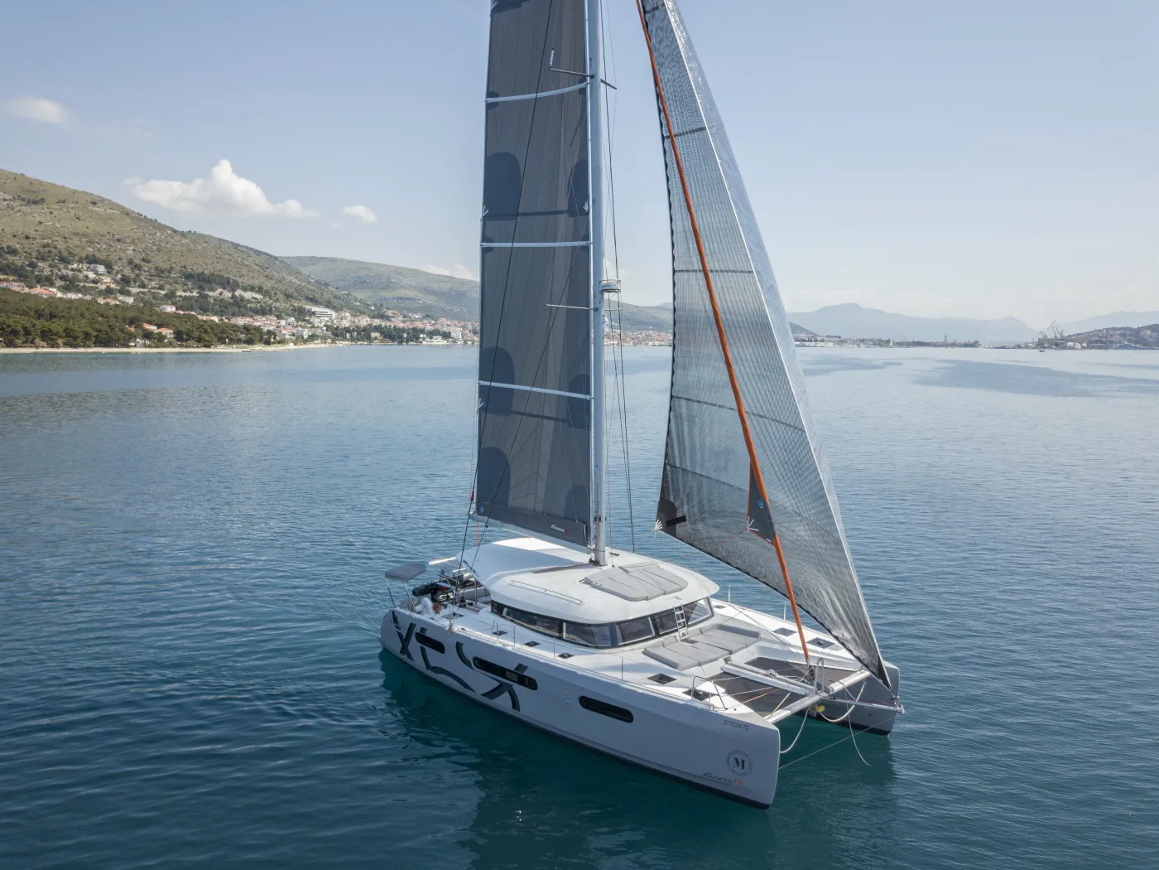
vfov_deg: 53.1
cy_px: 435
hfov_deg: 67.3
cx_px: 580
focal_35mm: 26
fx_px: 871
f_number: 2.2
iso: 100
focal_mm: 4.73
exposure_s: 1/125
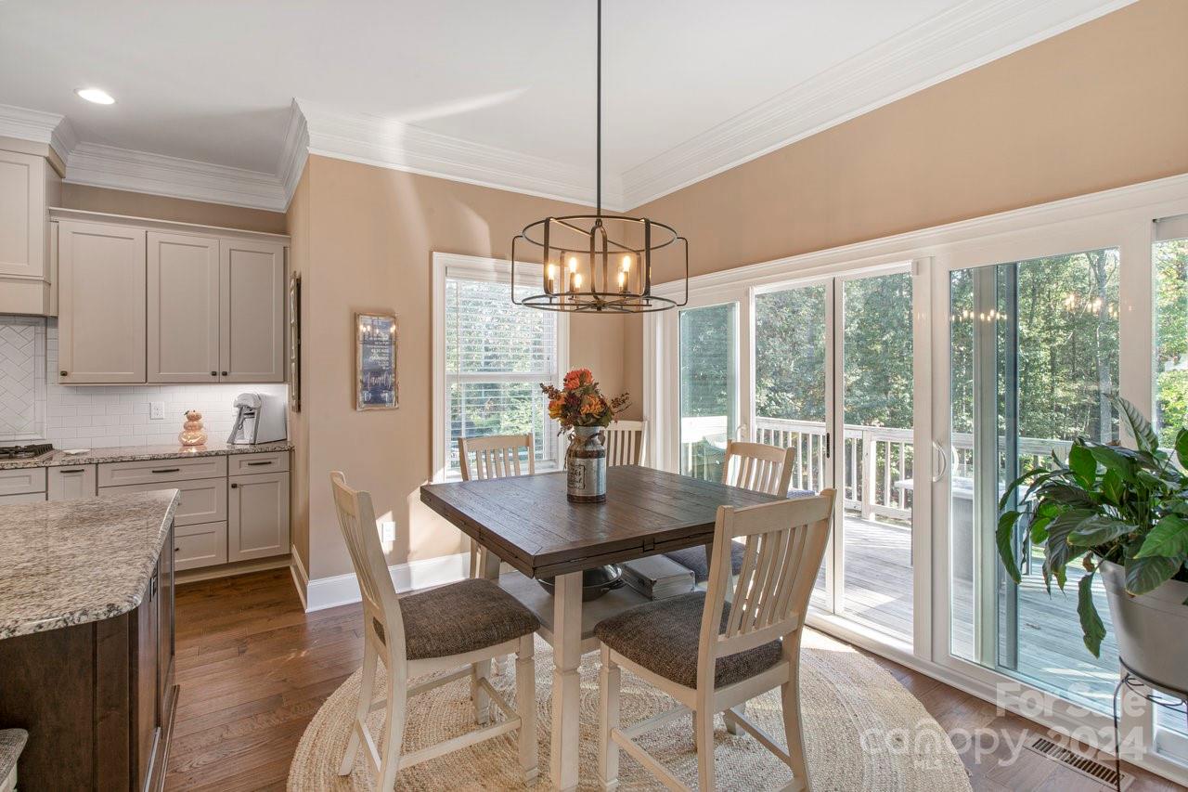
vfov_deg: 73.7
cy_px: 396
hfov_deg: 96.7
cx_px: 594
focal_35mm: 16
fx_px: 528
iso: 100
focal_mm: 16
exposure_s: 1/1.67
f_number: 13
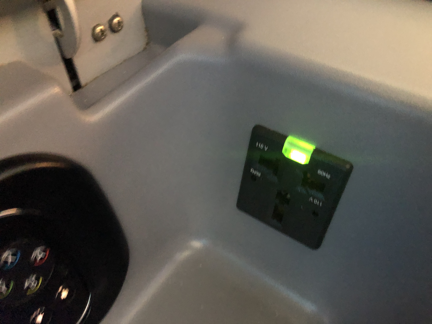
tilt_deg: -47.7
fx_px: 349
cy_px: 162
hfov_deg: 63.4
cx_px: 216
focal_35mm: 28
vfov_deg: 49.7
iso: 125
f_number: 1.8
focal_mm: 3.99
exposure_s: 1/4
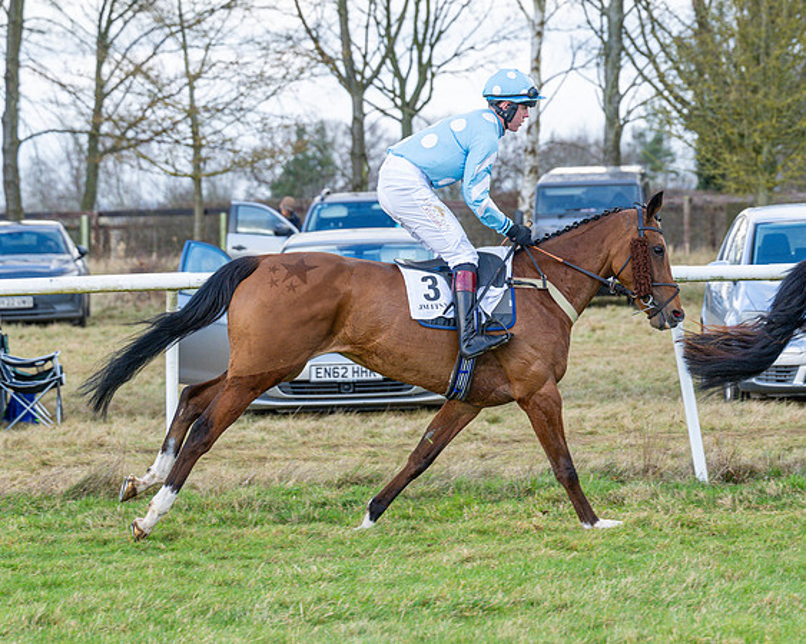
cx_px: 472
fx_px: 4262
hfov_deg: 10.8
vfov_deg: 8.6
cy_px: 314
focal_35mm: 179
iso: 500
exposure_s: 1/1000
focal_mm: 103
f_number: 4
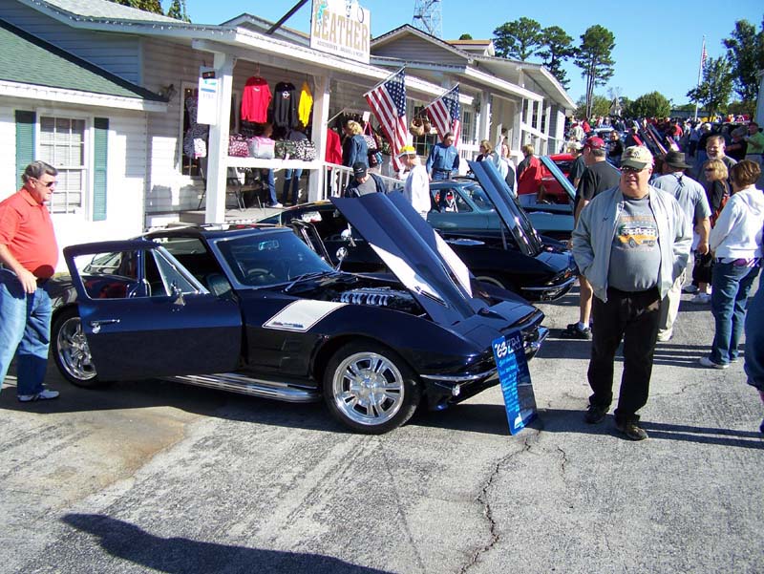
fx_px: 839
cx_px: 382
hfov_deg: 49.0
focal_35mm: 38
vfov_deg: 37.8
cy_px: 287
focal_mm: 6.3
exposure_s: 1/800
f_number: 2.8
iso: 80
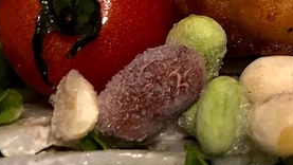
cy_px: -32
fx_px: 1026
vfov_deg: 9.1
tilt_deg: -68.0
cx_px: 441
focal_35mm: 132
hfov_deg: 15.1
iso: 40
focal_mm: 3.99
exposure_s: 1/17
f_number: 1.8
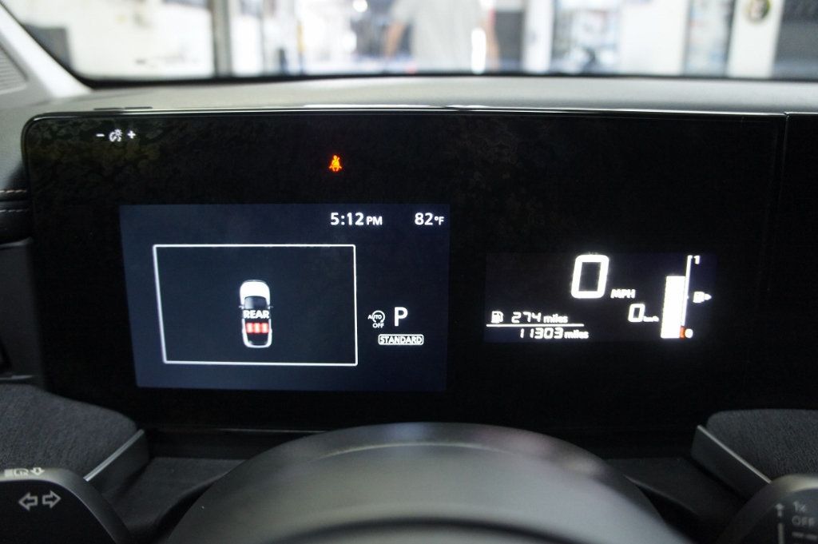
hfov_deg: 67.4
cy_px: 272
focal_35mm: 27
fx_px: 613
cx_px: 409
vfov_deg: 47.9
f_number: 3.5
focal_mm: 18
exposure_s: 1/50
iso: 1600
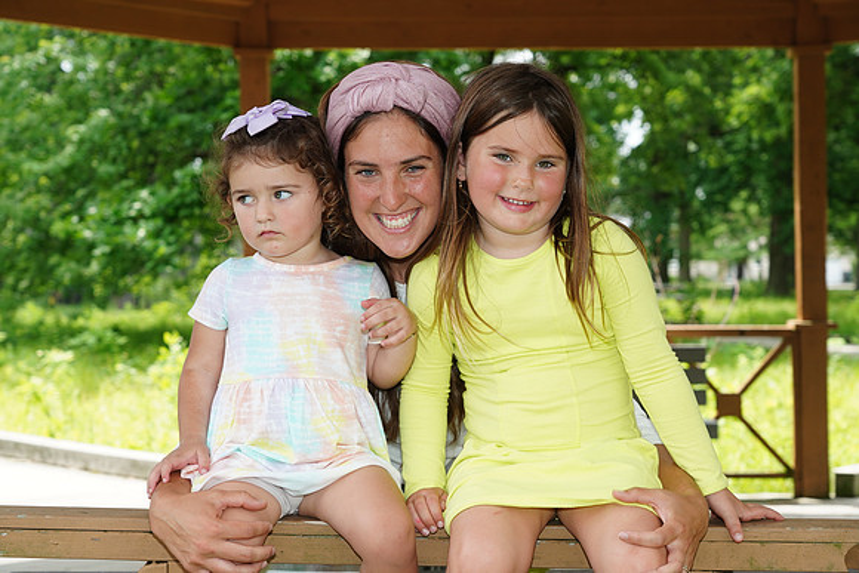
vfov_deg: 19.5
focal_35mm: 70
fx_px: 1671
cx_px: 430
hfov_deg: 28.8
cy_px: 286
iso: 250
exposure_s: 1/200
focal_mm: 70
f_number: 7.1
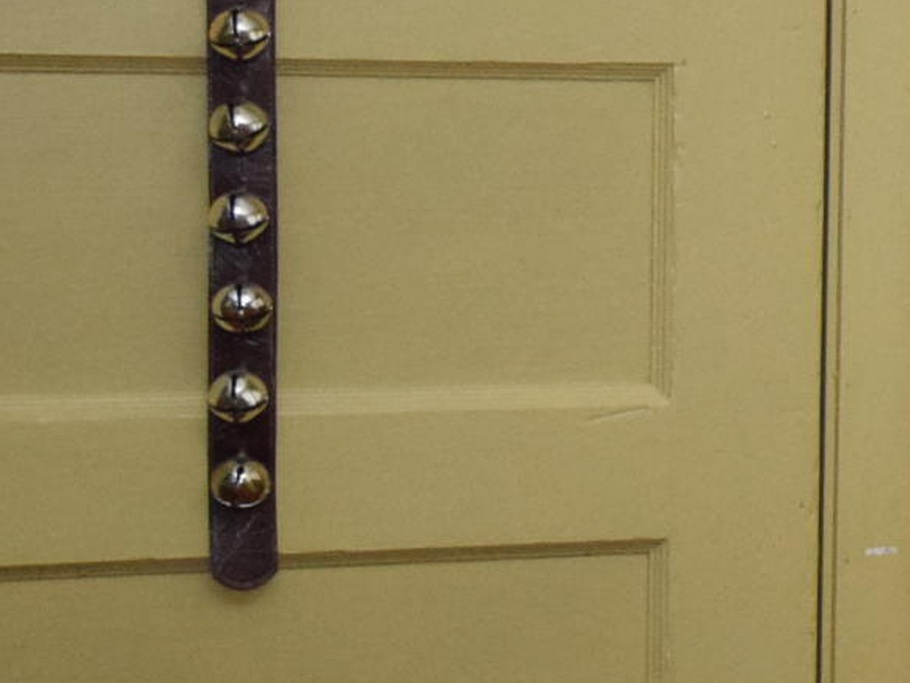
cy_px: 272
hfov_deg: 11.9
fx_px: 3917
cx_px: 1793
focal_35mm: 149
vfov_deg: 10.0
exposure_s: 1/60
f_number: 3.5
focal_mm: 20
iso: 3200
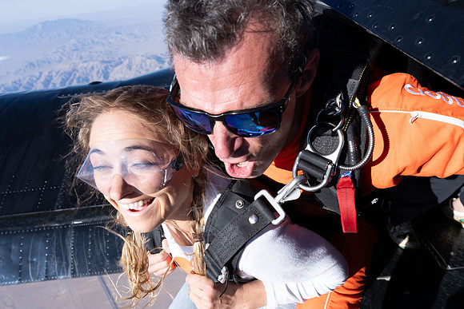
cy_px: 154
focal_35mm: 24
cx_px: 232
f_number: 8
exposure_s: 1/2000
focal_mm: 24
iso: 800
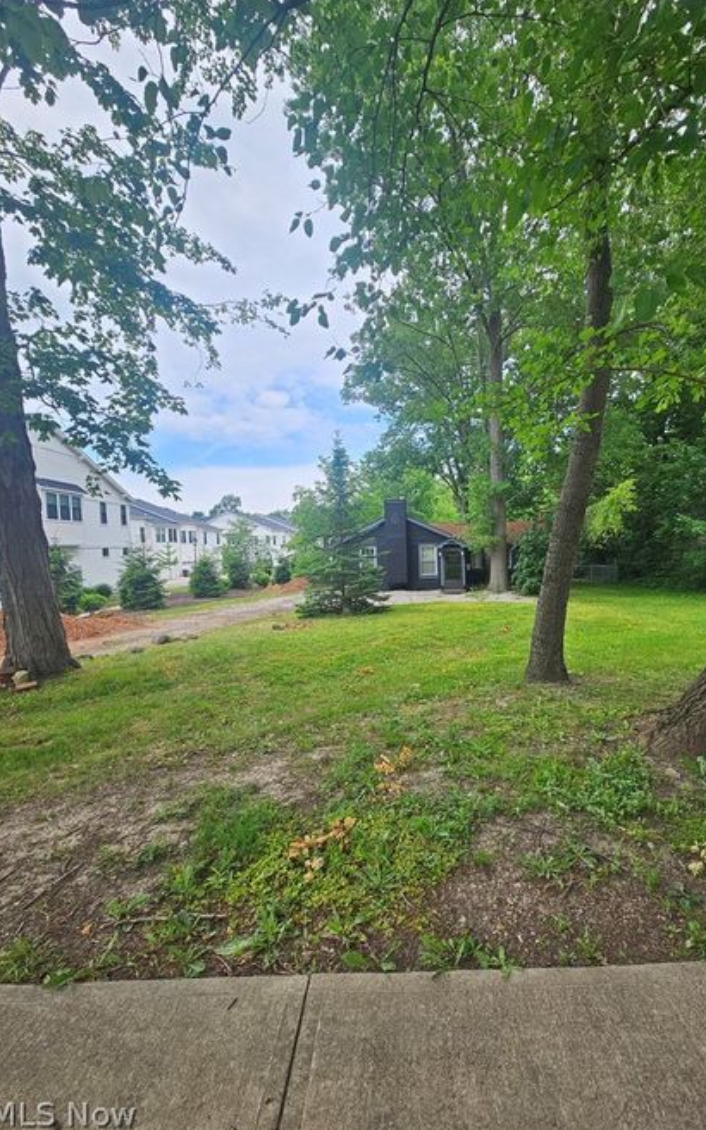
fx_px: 431
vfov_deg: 105.3
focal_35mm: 14
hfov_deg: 78.0
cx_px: 412
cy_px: 566
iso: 50
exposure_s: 1/373
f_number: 2.2
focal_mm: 2.2
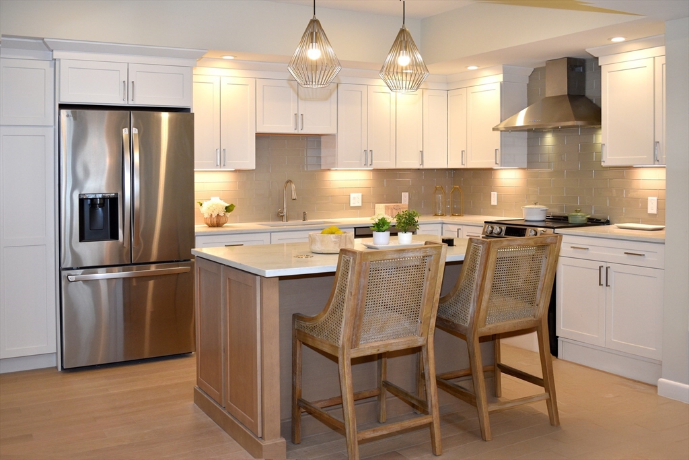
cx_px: 344
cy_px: 230
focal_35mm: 36
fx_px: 689
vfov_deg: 36.9
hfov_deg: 53.1
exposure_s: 1/125
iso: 640
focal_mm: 24
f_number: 5.6
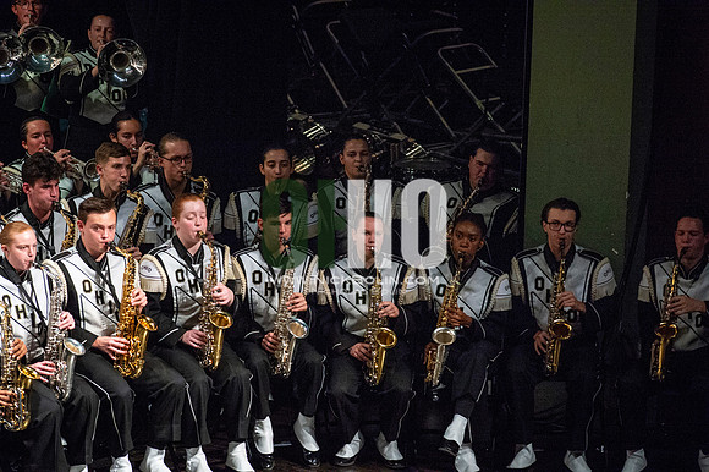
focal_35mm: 300
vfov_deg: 4.6
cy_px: 236
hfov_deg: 6.9
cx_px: 354
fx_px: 5905
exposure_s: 1/400
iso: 5000
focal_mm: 300
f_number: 5.6
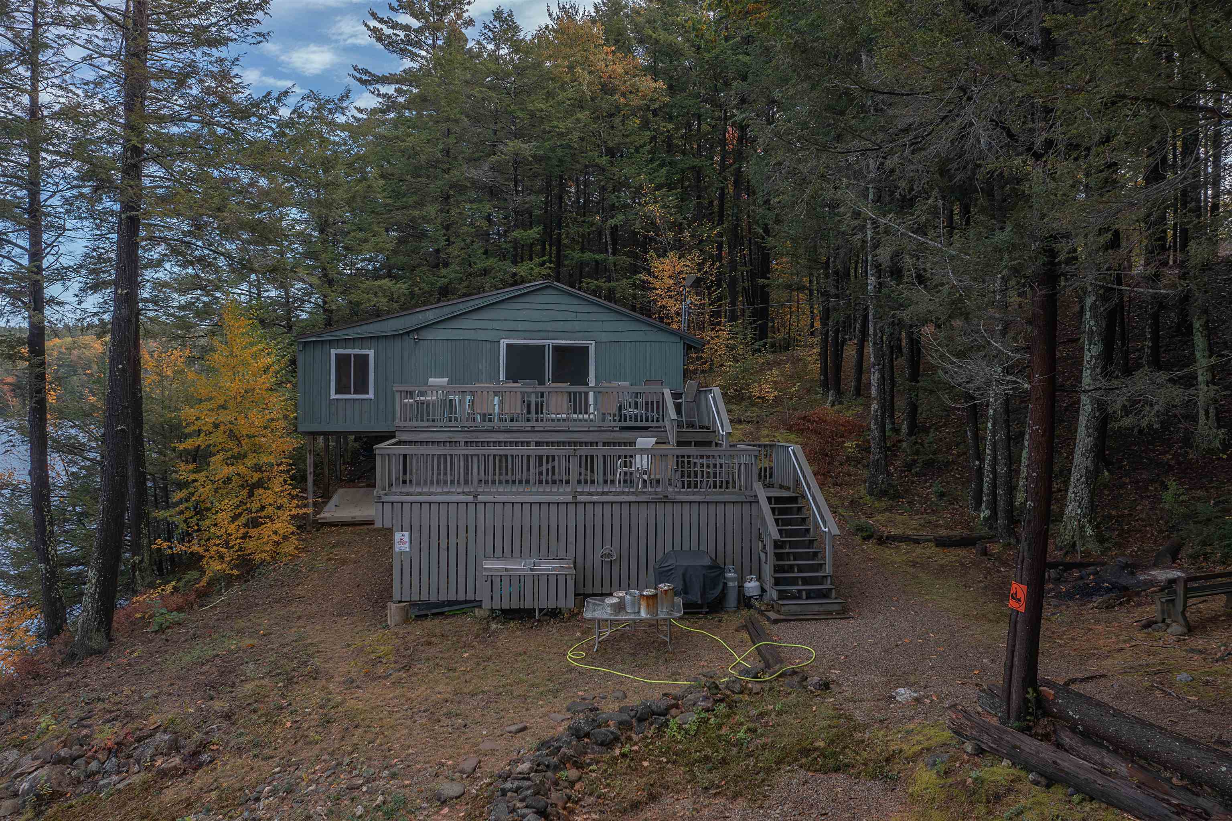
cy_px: 410
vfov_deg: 46.4
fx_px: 958
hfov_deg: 65.5
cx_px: 616
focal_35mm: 28
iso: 200
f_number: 5.6
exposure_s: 1/400
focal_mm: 10.26
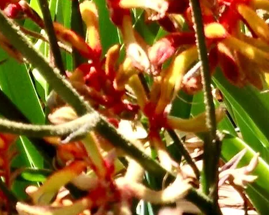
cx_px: 216
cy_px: 12
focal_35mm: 71
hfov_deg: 26.3
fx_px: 565
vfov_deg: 21.0
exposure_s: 1/448
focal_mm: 4.13
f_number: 2.4
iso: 50
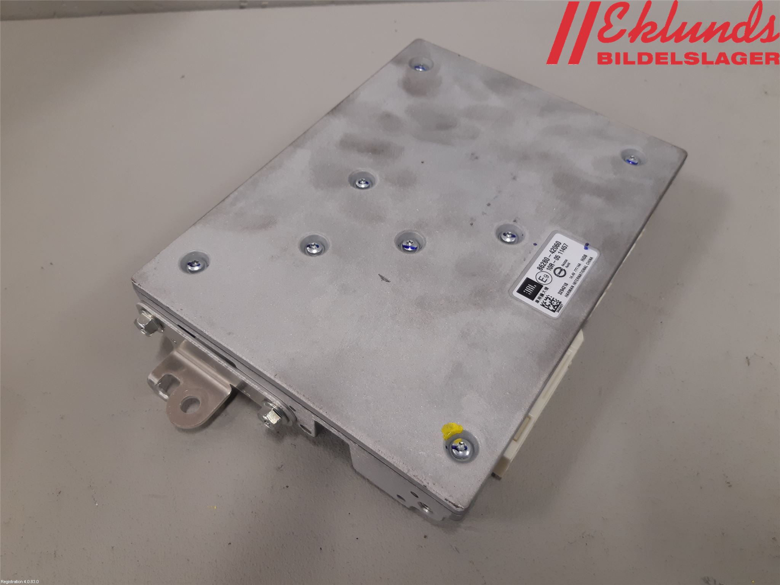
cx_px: 390
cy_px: 292
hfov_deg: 67.3
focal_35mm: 26
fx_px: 586
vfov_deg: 53.1
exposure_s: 1/50
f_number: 1.7
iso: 100
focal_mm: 3.93
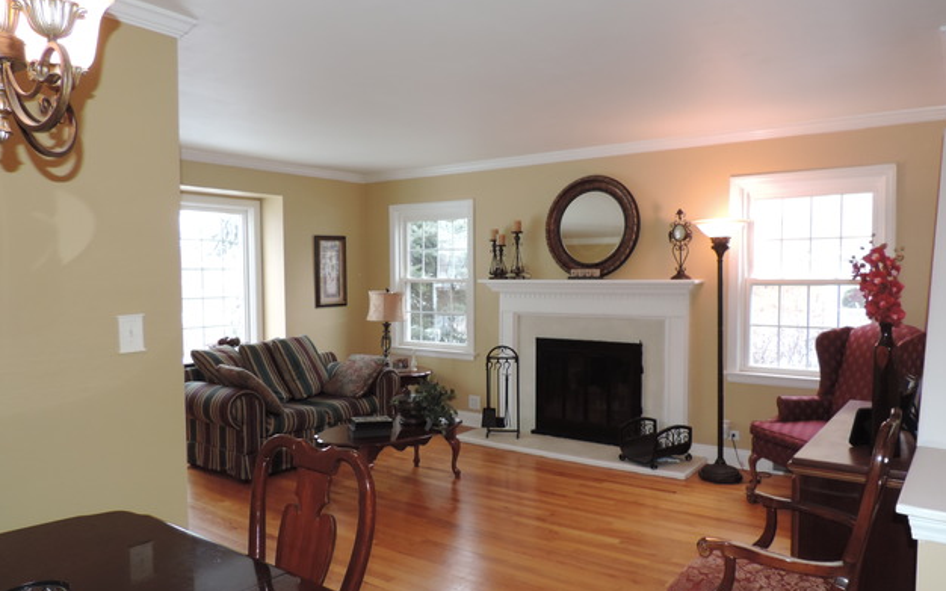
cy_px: 310
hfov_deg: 70.4
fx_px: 670
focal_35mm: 26
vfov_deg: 47.6
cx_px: 471
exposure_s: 1/40
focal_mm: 4.3
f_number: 3
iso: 220
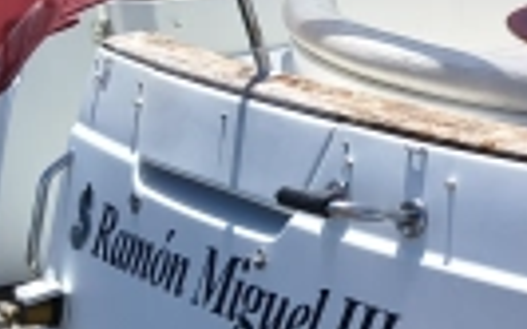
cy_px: 101
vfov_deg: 12.4
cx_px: 808
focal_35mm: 105
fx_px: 1507
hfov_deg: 17.6
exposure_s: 1/1905
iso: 100
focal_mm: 5.56
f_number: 1.8
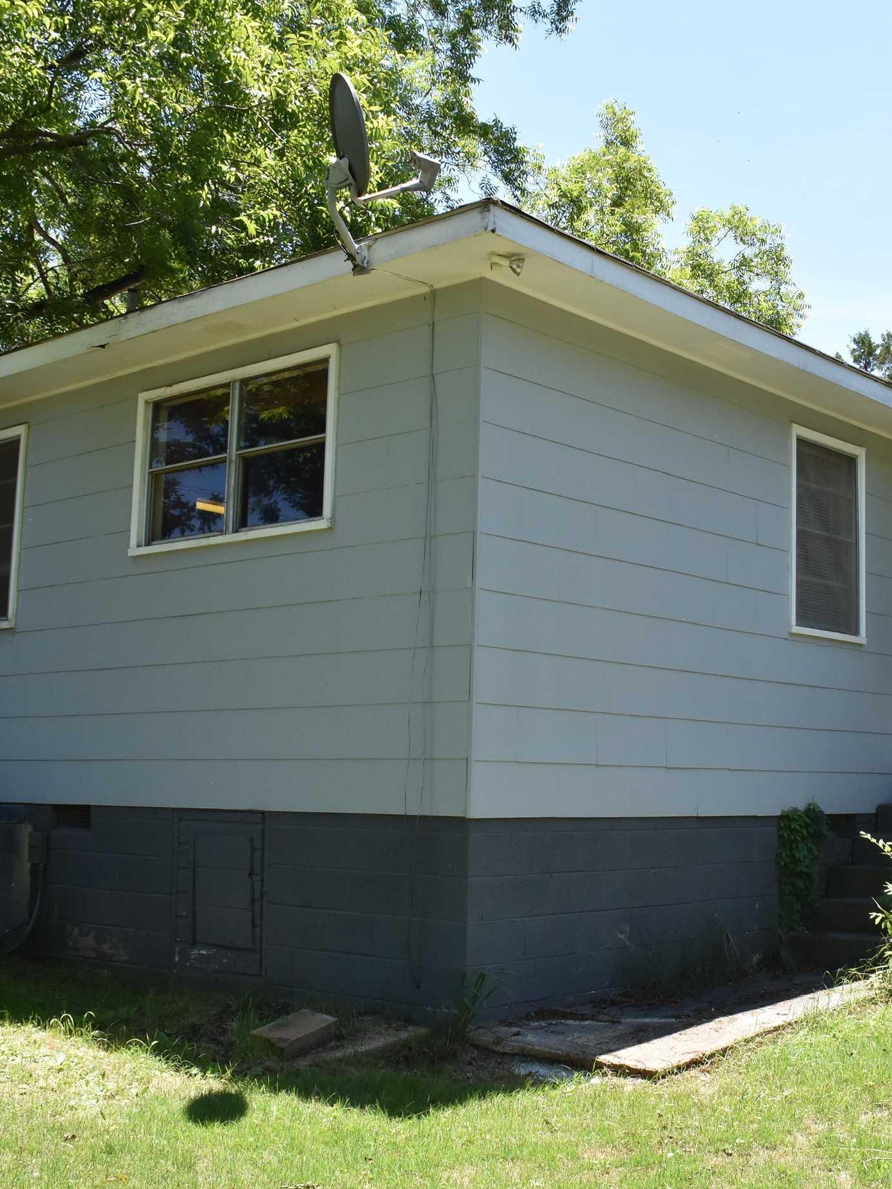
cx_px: 658
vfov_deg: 43.8
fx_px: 1478
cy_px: 579
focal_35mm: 43
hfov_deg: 33.0
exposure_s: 1/500
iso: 640
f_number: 8
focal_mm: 18
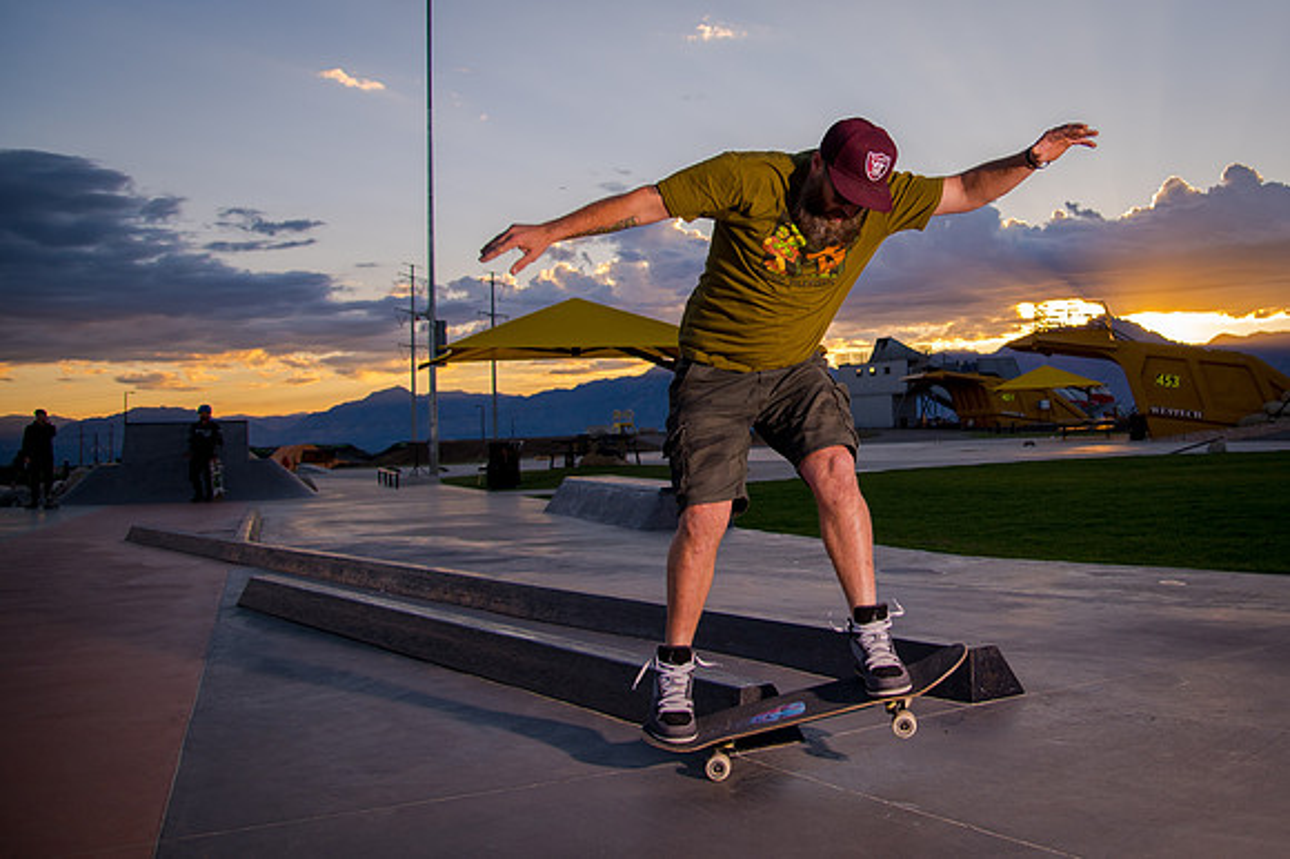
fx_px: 1398
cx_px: 889
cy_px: 300
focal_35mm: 39
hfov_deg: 48.5
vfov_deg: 33.9
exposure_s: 1/800
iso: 250
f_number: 4
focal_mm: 27
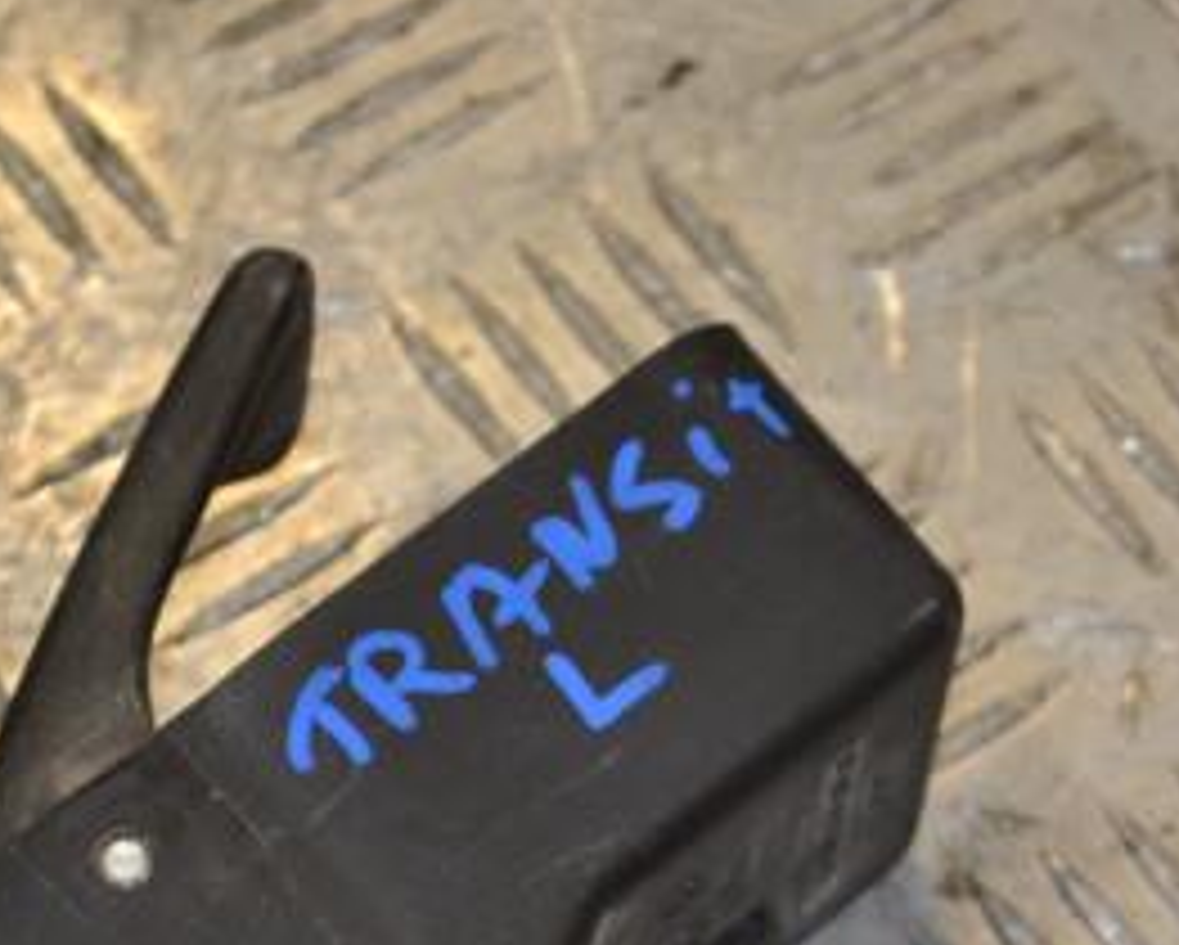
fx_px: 6183
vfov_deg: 8.7
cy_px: 882
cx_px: 675
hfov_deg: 10.9
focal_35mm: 177
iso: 320
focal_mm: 55
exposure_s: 1/125
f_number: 5.6
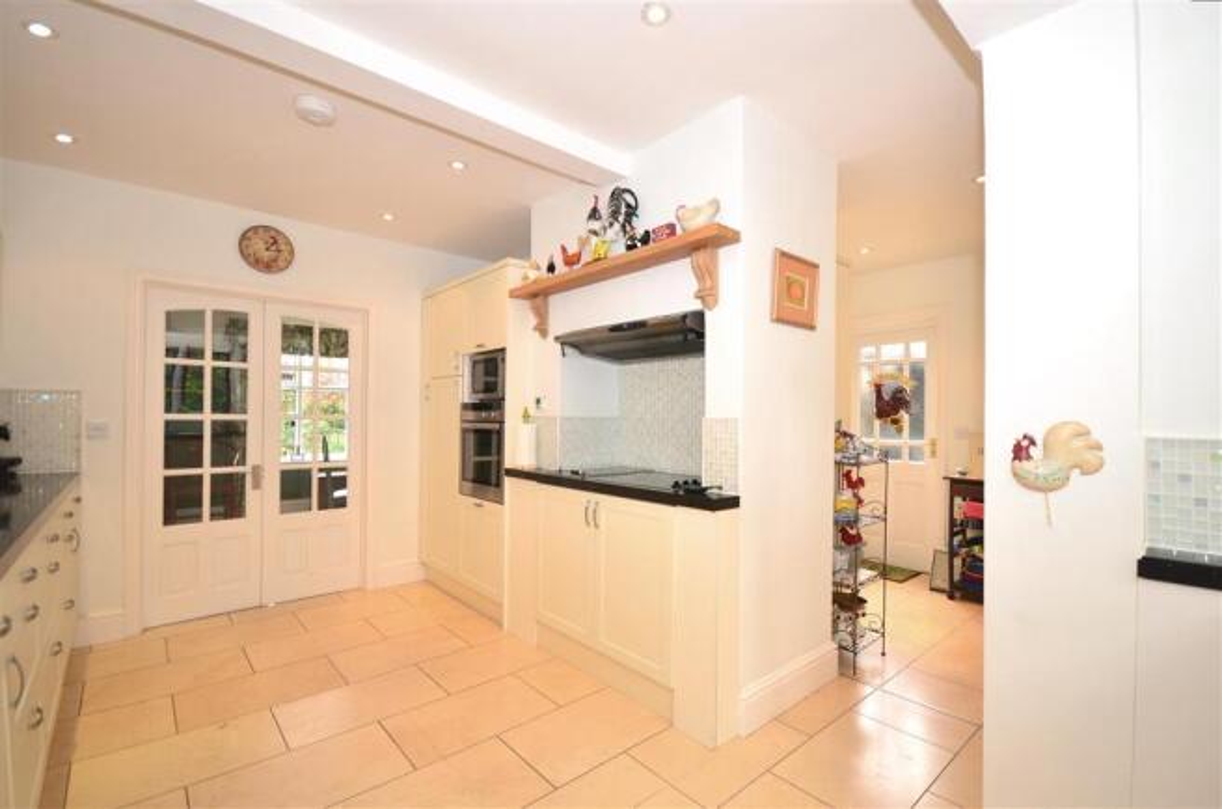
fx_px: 508
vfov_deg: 77.0
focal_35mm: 15
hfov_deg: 100.5
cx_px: 611
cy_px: 404
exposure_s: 1/50
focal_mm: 10
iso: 200
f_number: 5
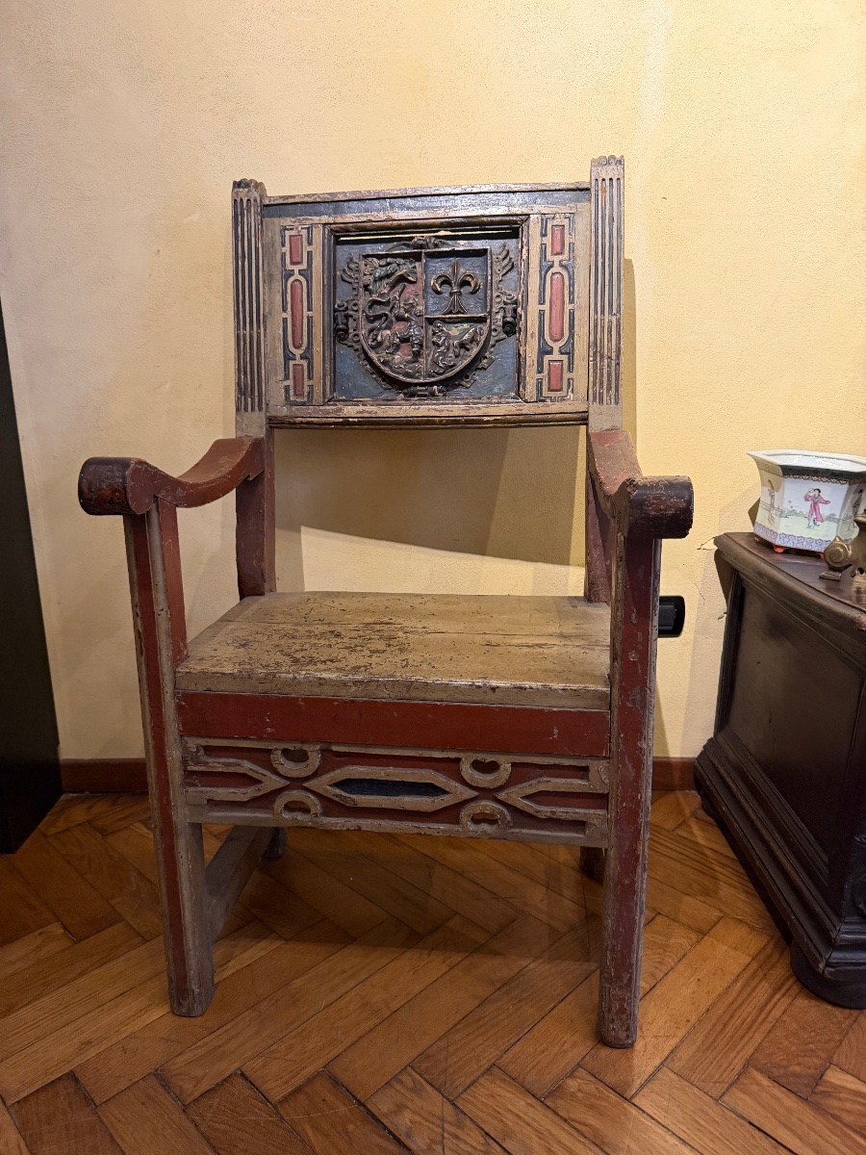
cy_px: 578
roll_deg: -2.1
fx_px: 801
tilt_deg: -15.6
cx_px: 433
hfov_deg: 56.8
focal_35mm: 24
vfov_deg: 71.6
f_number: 1.78
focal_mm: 6.76
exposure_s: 1/50
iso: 400
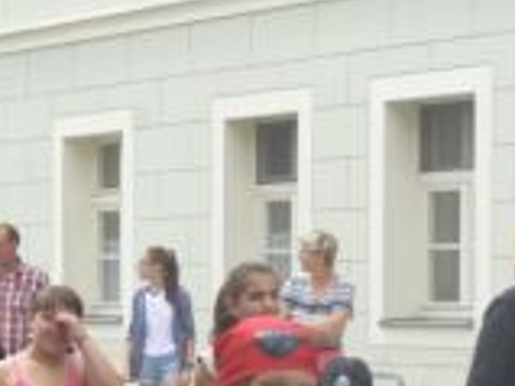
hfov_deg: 11.2
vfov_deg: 8.5
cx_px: -91
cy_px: 383
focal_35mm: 174
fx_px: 2587
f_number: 4.5
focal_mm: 12.3
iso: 100
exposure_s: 1/200
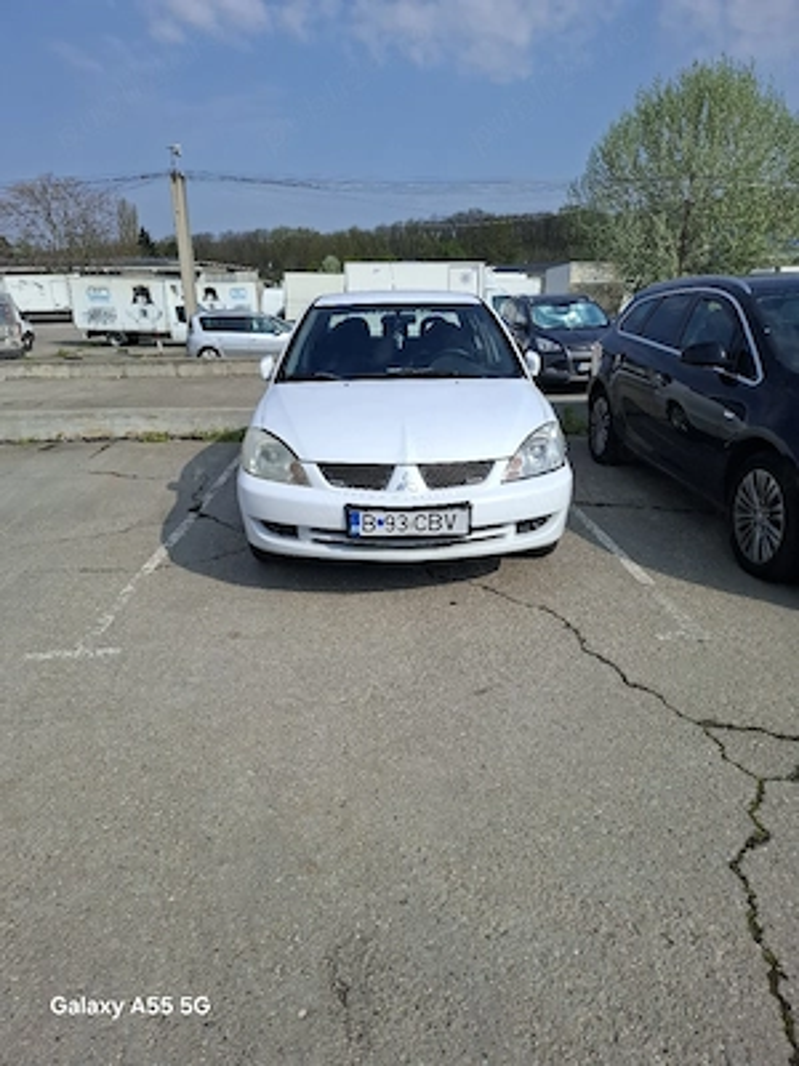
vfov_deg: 73.9
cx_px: 400
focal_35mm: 23
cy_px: 533
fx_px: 708
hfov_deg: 58.9
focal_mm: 5.54
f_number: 1.8
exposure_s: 1/2500
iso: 50
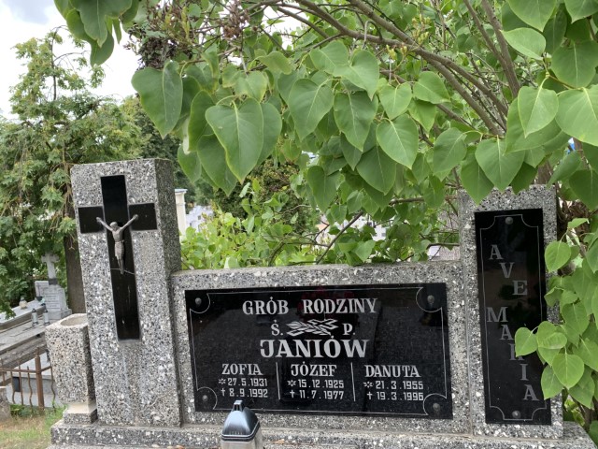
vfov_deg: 53.1
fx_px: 449
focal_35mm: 26
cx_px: 299
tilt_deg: -5.8
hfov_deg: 67.3
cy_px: 224
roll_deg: +4.2
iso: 25
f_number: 1.8
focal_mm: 4.25
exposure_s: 1/209
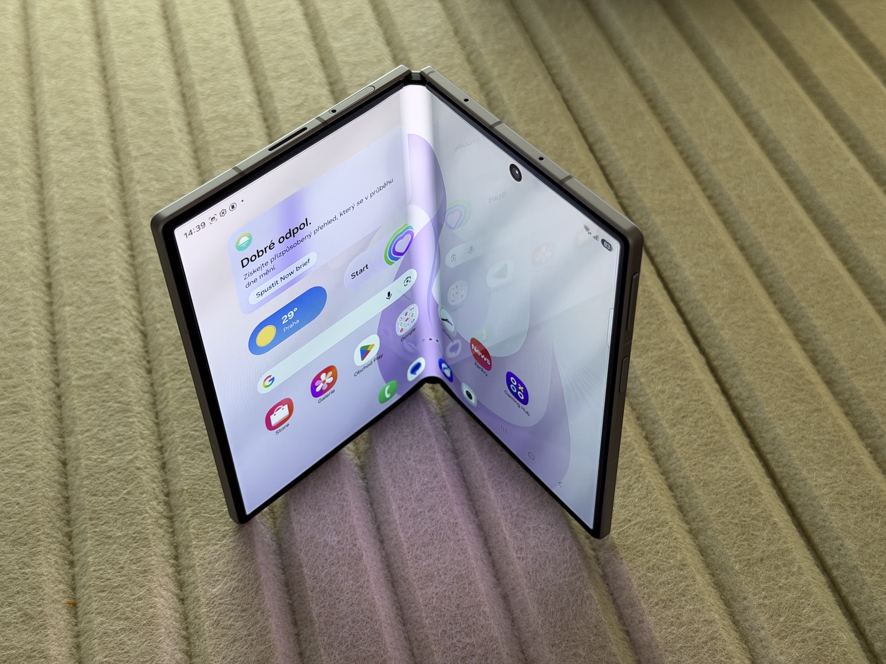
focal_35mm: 48
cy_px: 332
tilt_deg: -47.4
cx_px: 443
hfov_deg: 39.7
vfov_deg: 30.3
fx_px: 1229
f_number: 1.78
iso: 64
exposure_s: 1/121
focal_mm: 6.76
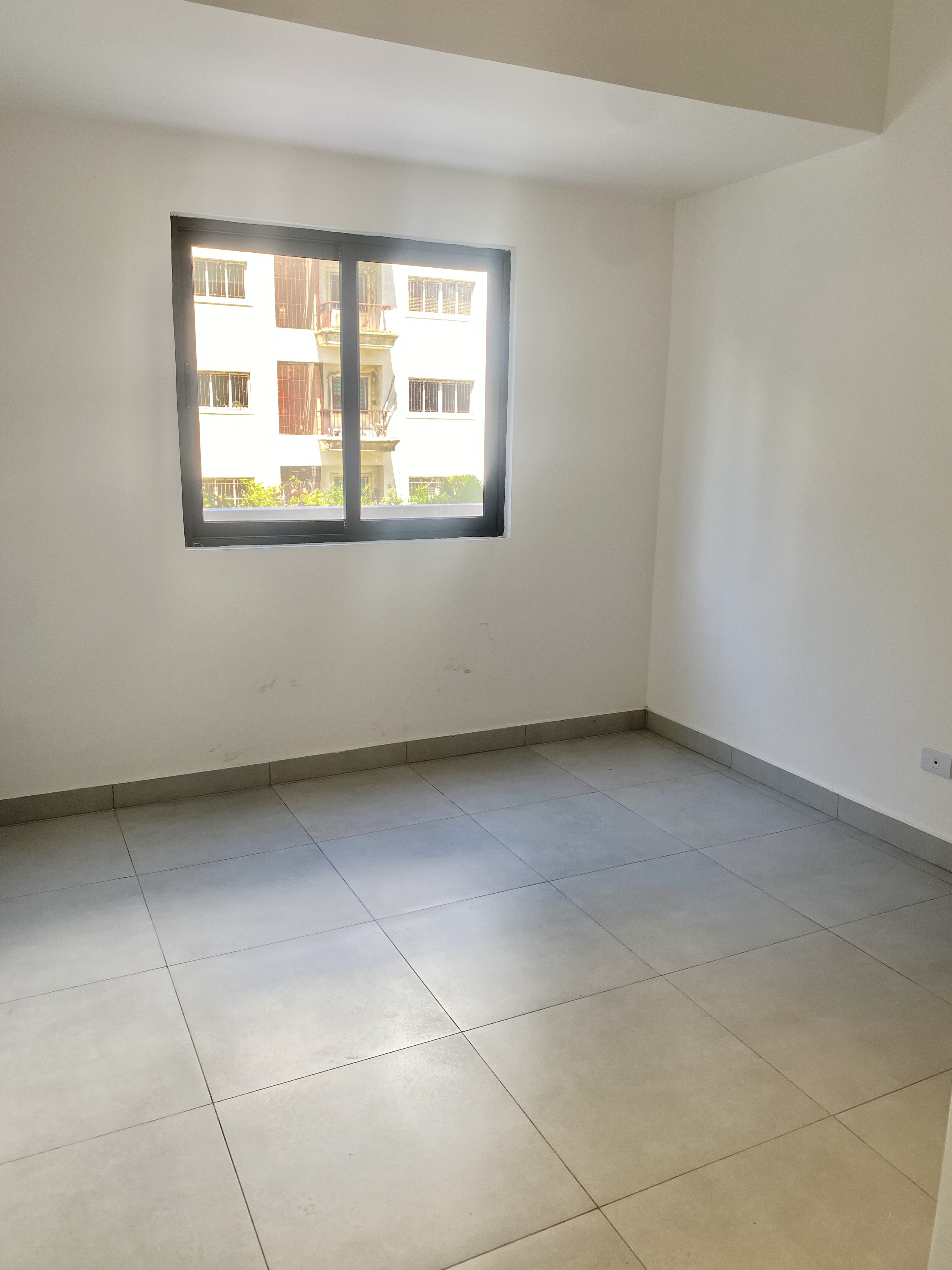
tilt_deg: -11.8
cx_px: 476
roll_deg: -0.5
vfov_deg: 67.3
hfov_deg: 53.1
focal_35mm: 26
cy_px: 635
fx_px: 953
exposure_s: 1/121
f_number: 1.8
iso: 32
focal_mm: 4.25
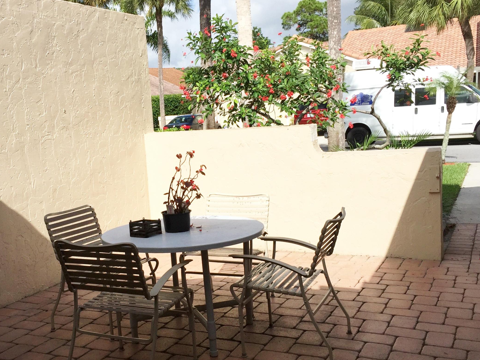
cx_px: 183
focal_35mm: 42
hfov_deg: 44.5
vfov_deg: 34.3
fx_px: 582
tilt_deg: -9.1
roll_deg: +2.7
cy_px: 201
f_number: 2.2
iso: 32
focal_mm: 4.15
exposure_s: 1/3597
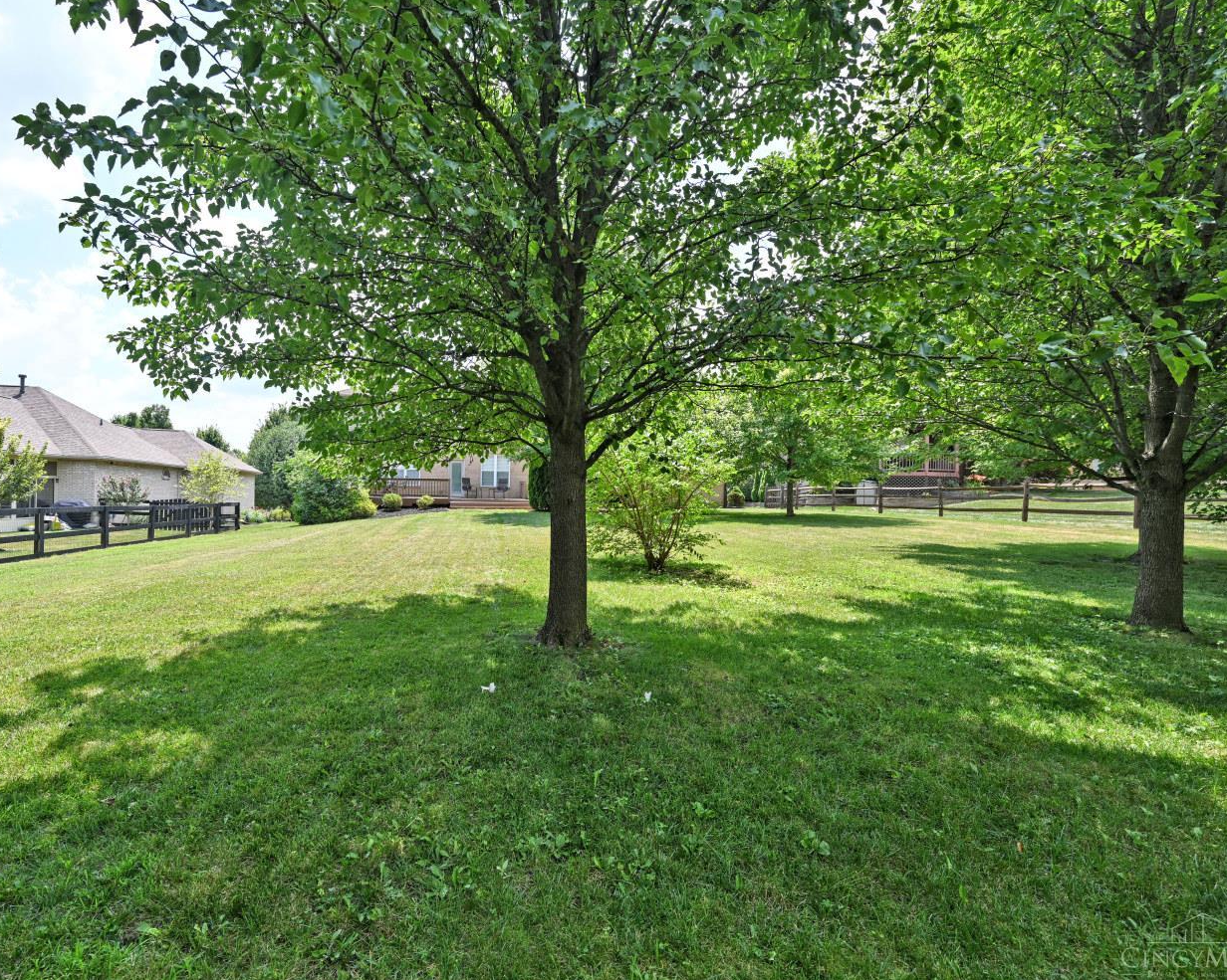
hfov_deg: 92.5
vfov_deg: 80.4
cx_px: 527
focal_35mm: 16
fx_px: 581
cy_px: 494
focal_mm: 14
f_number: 5.6
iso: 100
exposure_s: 1/250
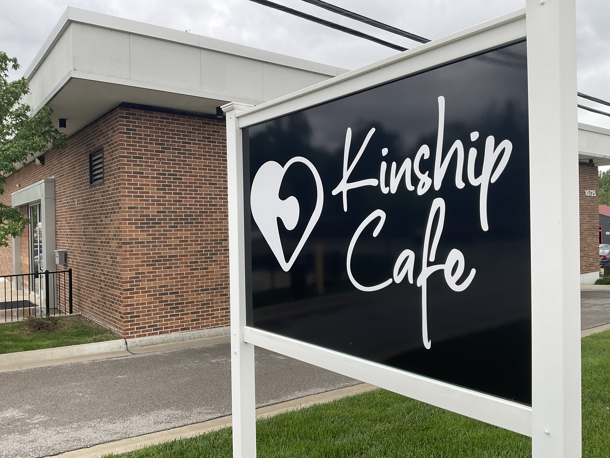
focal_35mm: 29
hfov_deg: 61.7
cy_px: 229
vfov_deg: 48.2
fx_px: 511
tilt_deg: -0.8
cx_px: 305
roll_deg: +0.5
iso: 16
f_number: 1.8
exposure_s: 1/446
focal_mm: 3
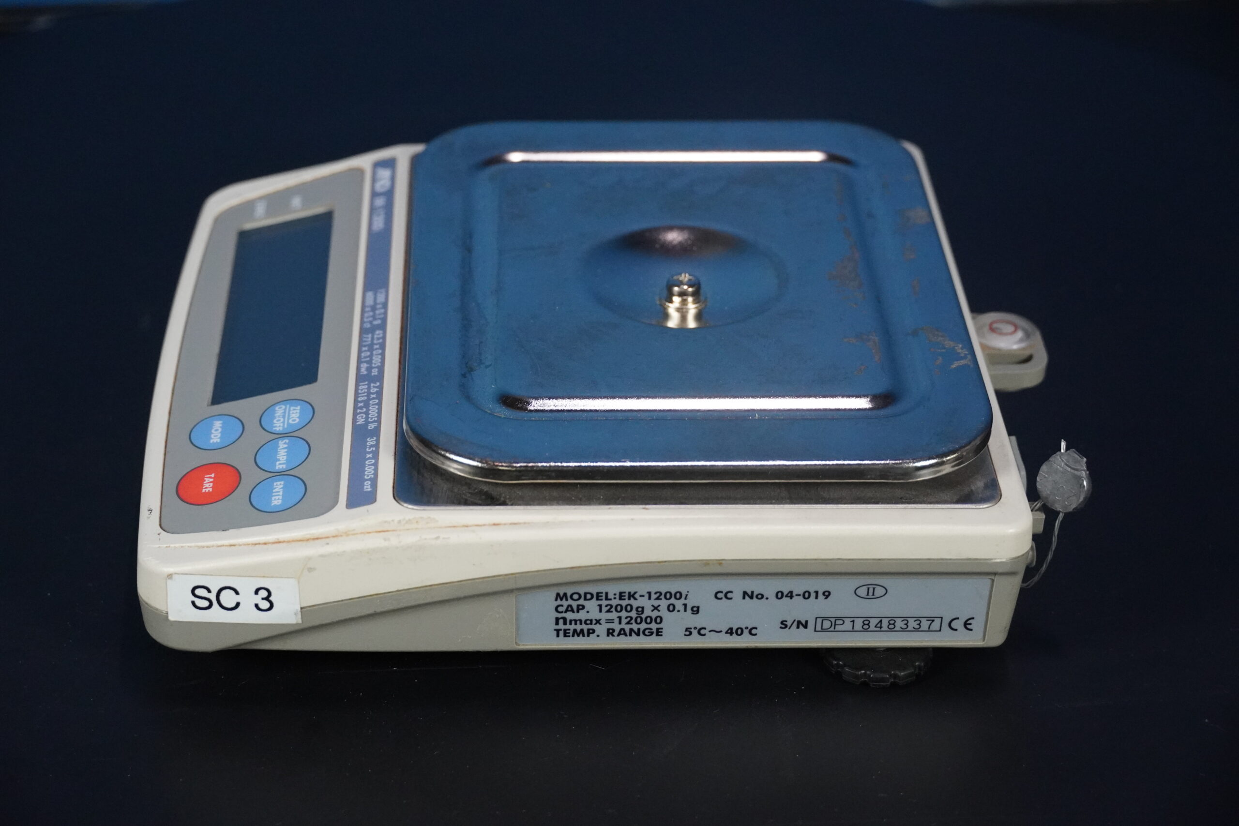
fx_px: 2581
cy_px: 413
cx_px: 620
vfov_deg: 18.2
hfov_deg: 27.0
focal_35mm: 75
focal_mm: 50
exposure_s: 1/160
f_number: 5
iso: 4000
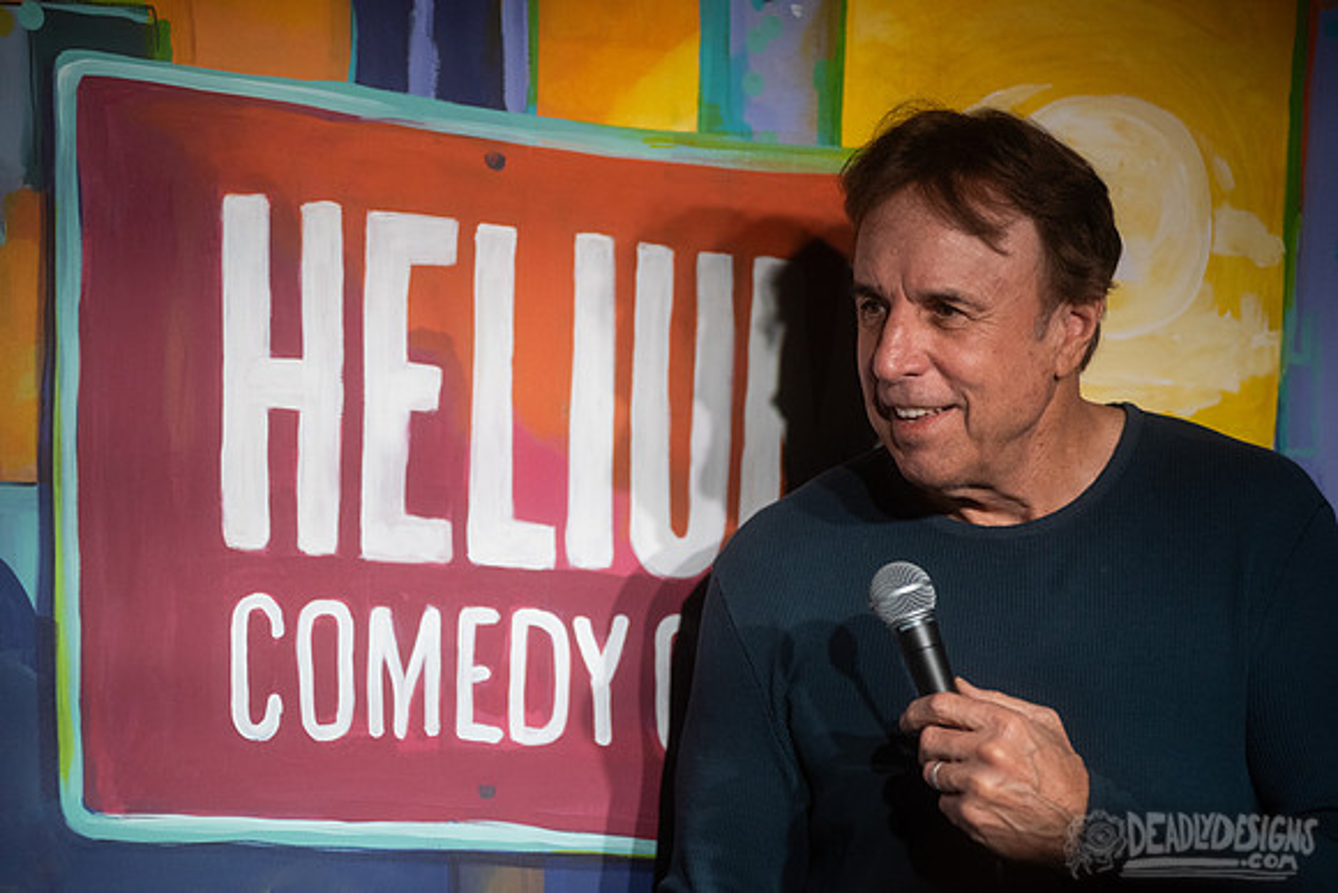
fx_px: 7435
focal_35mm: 200
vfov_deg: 6.9
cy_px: 446
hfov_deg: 10.3
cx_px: 669
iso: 2000
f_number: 3.5
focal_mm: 200
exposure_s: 1/320
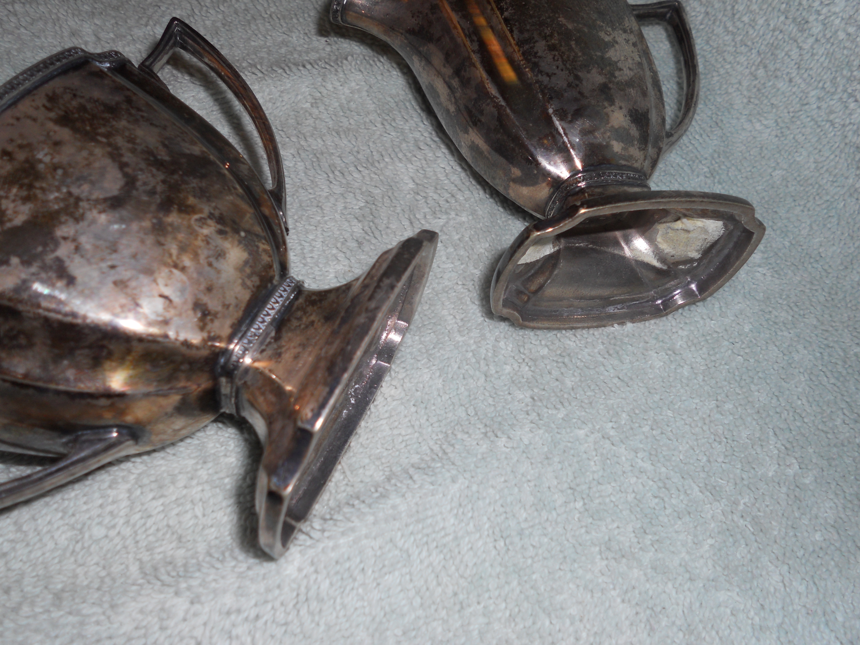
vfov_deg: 44.2
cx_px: 430
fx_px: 795
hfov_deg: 56.8
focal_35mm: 32
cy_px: 322
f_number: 8.8
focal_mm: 5.8
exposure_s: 1/25
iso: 80
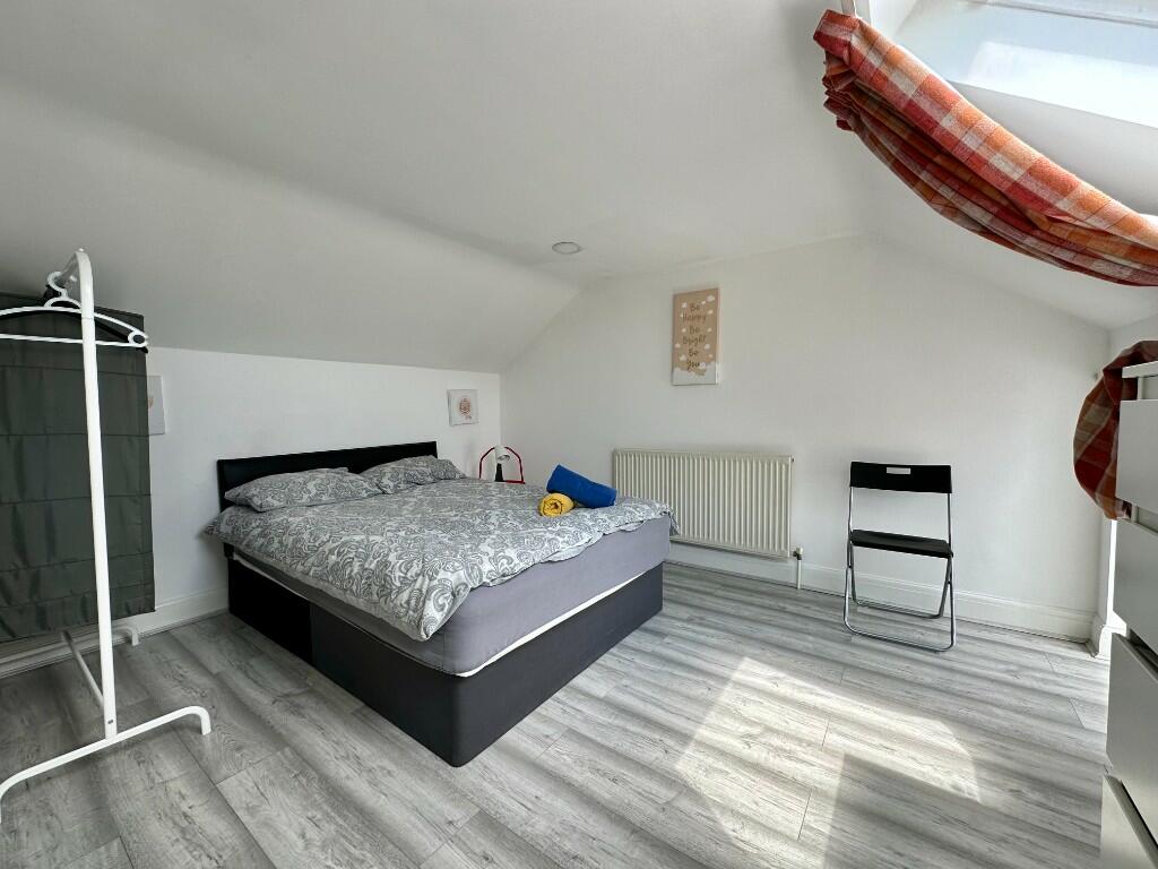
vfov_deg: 85.7
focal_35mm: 14
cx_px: 579
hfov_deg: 102.1
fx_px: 468
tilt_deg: -2.8
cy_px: 434
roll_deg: +0.0
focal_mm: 2.22
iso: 40
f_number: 2.2
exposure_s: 1/122
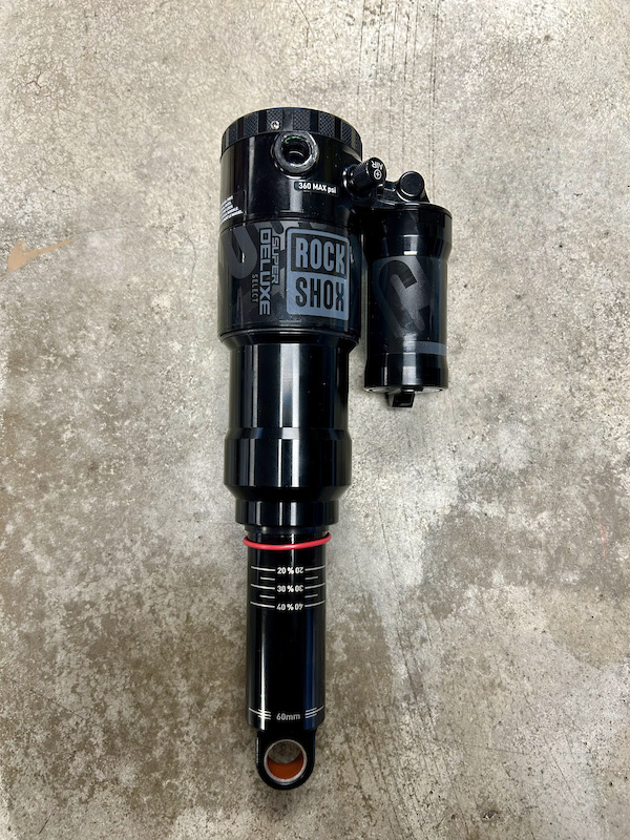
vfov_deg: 67.3
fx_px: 631
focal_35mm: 26
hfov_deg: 53.1
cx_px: 315
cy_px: 420
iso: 80
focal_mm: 5.7
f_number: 1.5
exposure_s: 1/60
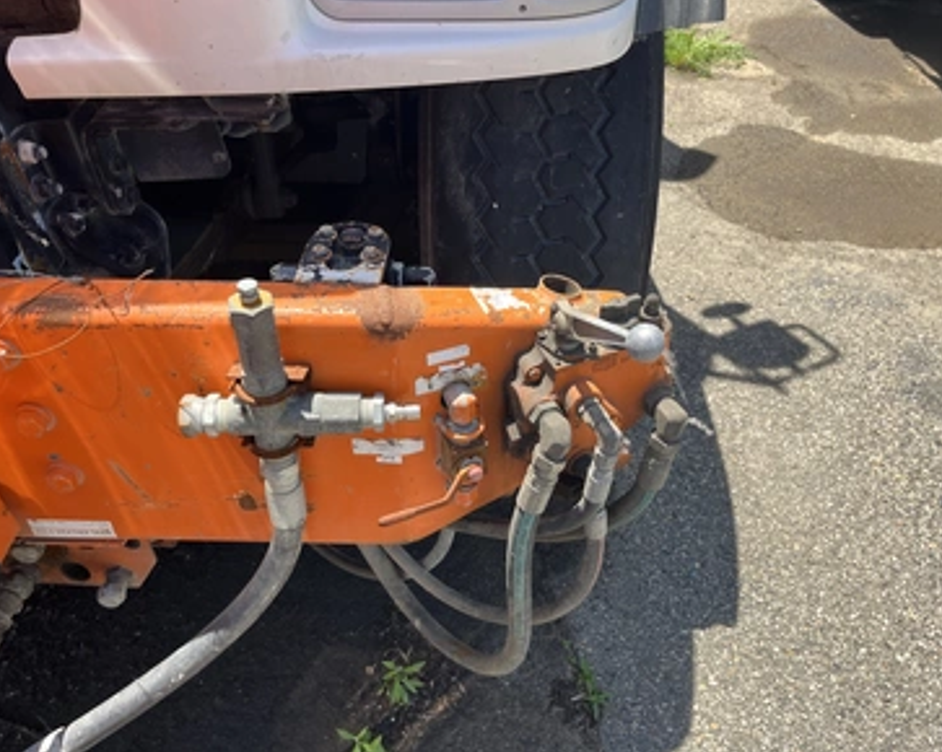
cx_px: 472
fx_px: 780
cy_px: 366
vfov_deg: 51.5
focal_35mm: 28
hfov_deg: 62.2
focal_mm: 5.1
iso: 50
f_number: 1.6
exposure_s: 1/858
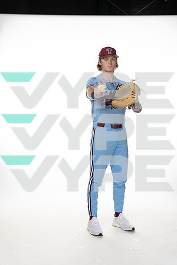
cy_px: 132
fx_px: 376
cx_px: 88
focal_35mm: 51
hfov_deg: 26.5
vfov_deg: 38.9
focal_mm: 51
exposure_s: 1/250
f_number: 6.3
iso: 400
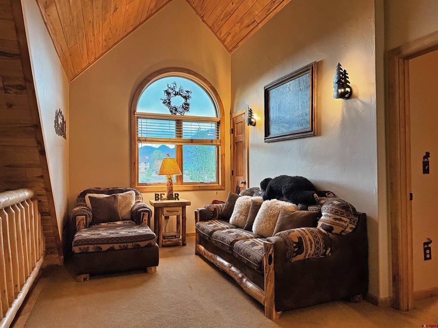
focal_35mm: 24
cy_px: 164
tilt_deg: +0.8
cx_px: 219
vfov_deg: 56.8
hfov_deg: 71.6
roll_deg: +0.5
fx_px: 304
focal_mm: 6.76
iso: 400
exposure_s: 1/60
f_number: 1.78
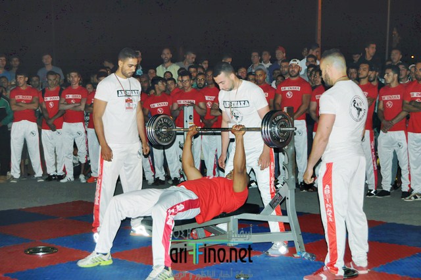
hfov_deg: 29.9
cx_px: 210
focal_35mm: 68
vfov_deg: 20.1
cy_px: 140
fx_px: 788
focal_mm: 45
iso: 800
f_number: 5.3
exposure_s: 1/60
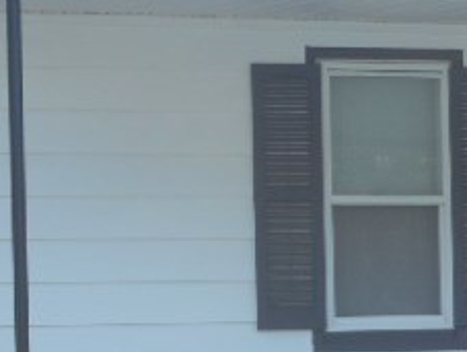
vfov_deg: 8.9
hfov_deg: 11.8
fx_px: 2243
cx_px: 438
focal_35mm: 166
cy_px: 377
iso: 80
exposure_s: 1/80
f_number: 5.1
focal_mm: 10.5
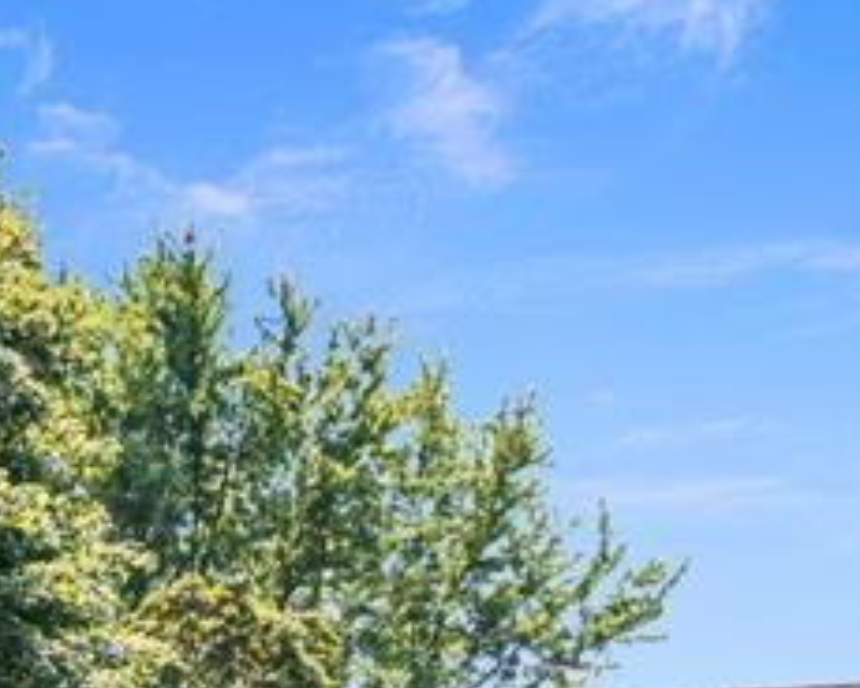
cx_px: -168
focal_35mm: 124
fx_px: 3156
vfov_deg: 11.6
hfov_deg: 15.0
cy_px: 1221
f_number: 4
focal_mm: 10.26
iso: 100
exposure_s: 1/800
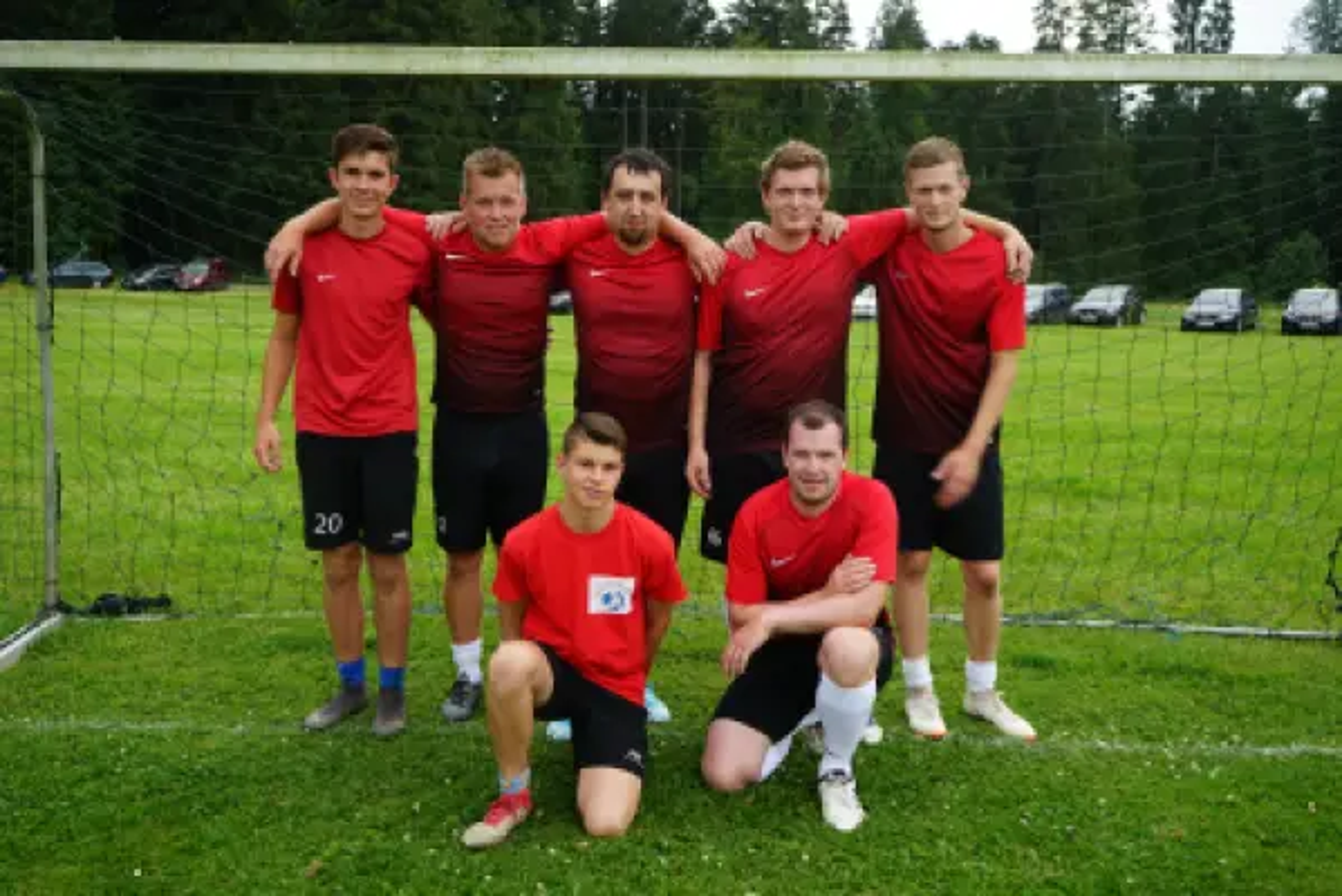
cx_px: 671
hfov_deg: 53.1
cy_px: 448
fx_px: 1343
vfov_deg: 36.9
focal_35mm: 36
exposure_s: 1/60
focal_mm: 36
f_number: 6.3
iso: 100
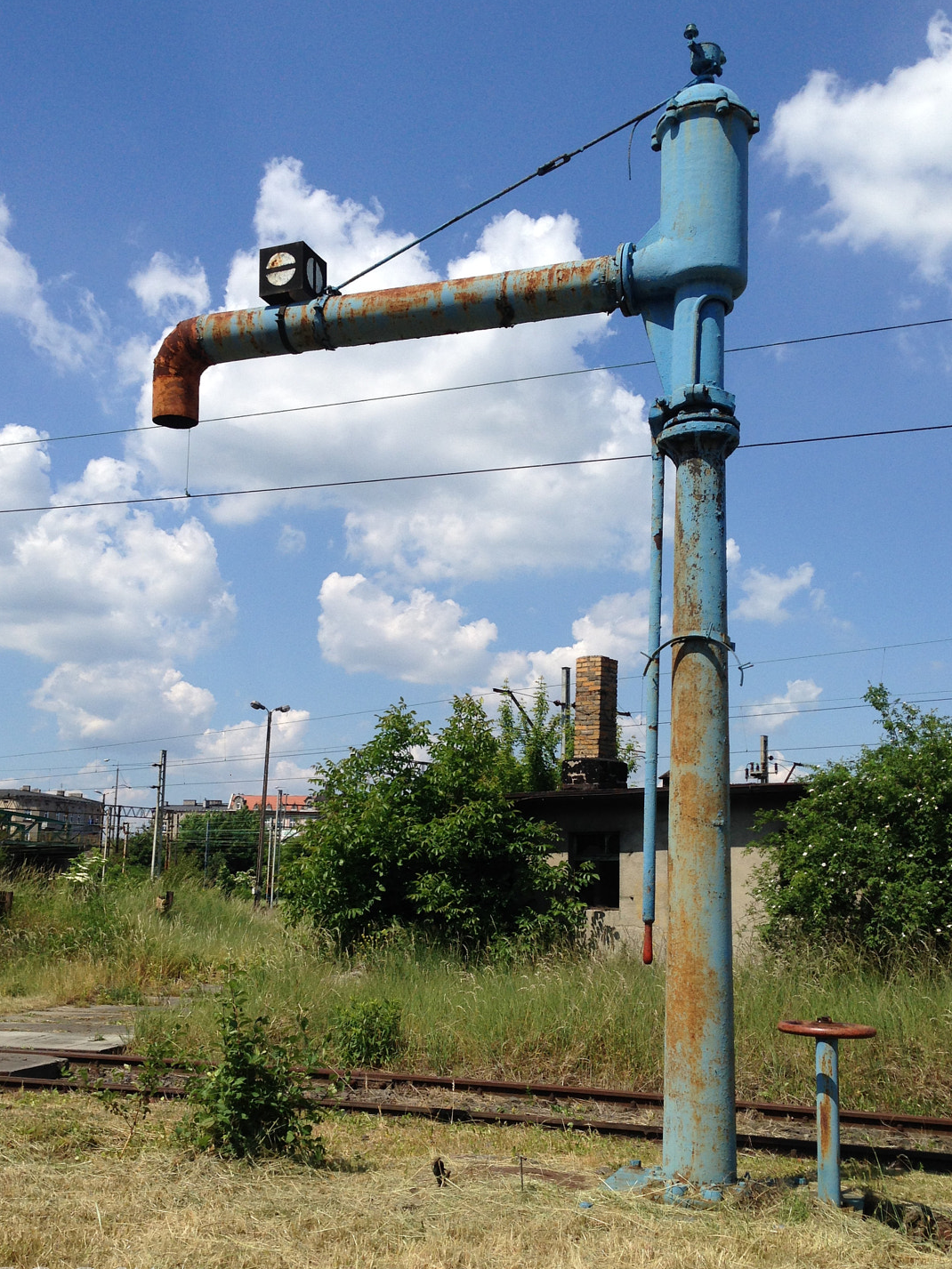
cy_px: 693
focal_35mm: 37
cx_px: 468
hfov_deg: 38.7
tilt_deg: +10.1
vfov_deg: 50.1
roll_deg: -2.1
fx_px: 1357
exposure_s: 1/2262
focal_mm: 4.12
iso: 50
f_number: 2.4
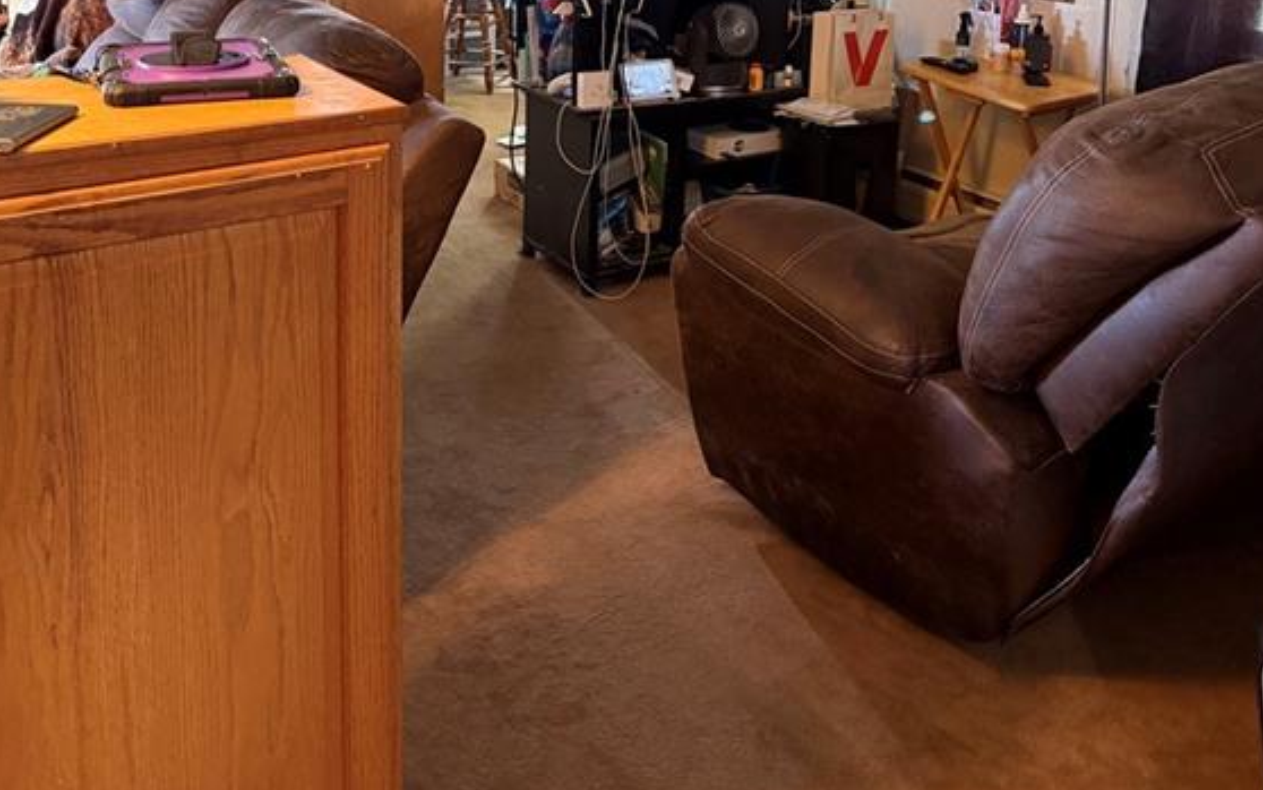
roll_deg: -1.2
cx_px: 638
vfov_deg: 33.0
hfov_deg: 55.3
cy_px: -20
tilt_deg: -8.0
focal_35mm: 35
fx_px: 1205
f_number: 1.78
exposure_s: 1/40
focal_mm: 6.76
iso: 640
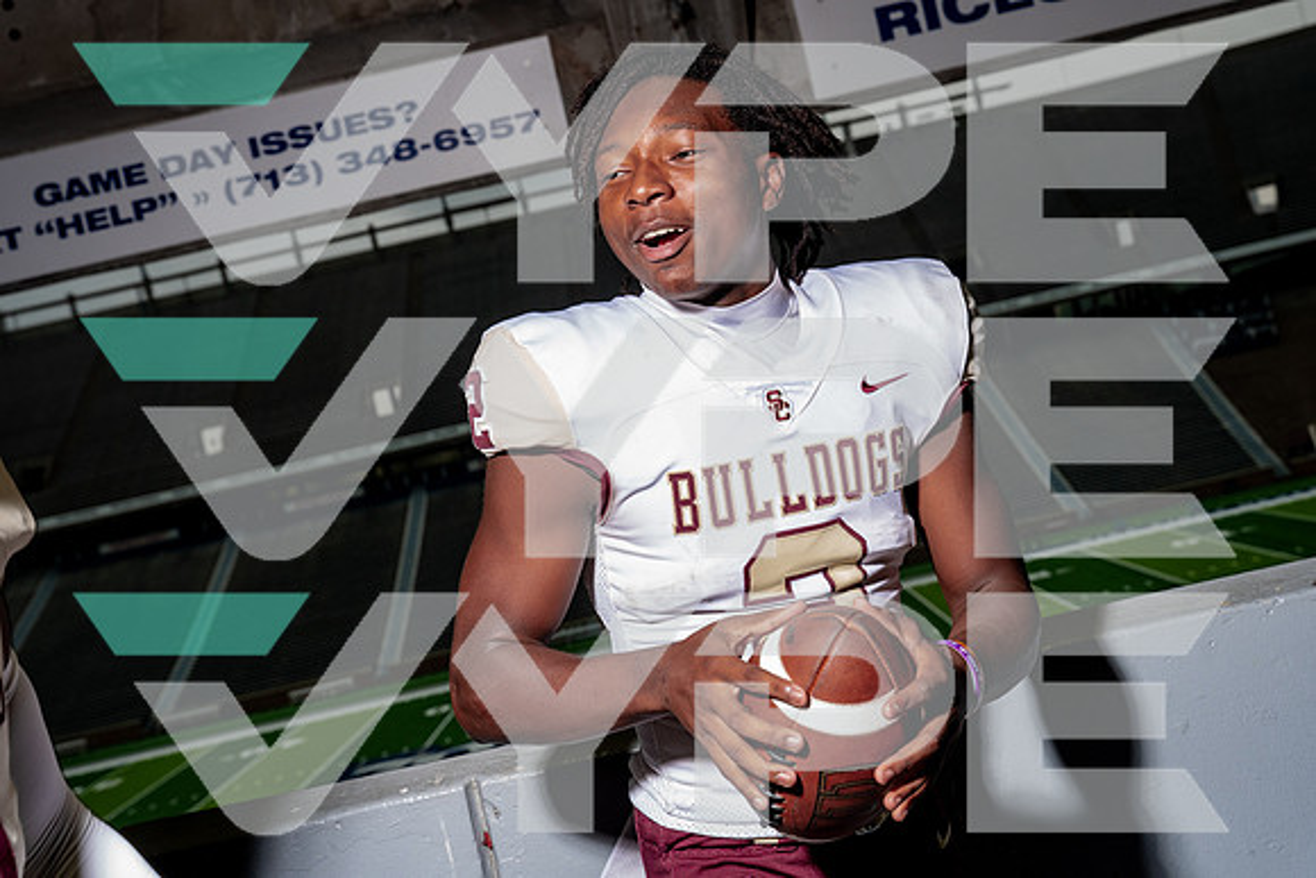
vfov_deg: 27.2
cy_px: 439
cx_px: 658
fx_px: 1813
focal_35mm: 50
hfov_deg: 39.9
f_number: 6.3
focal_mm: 49
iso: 640
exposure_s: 1/250
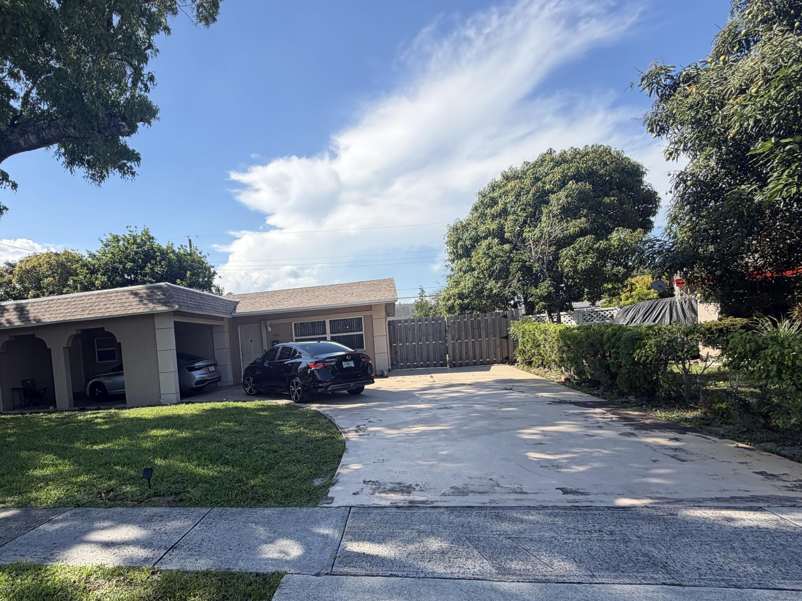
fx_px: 463
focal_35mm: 20
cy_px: 367
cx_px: 295
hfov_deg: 80.1
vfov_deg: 65.2
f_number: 2.2
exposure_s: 1/770
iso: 32
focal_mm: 2.22
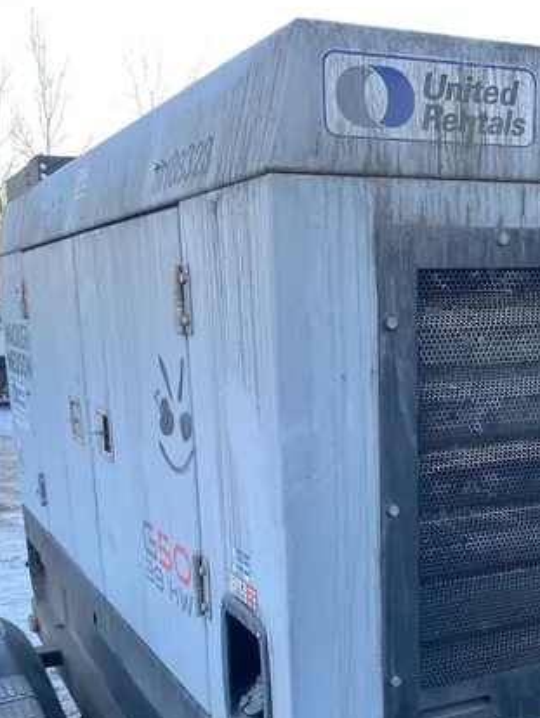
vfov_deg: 40.2
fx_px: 956
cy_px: 532
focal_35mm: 46
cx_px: 363
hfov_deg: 31.3
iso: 40
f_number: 1.8
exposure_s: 1/122
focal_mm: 4.25
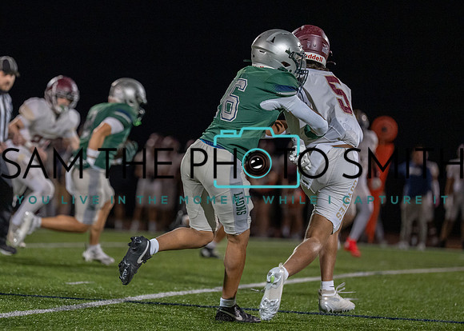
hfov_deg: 8.7
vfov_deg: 6.2
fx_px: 3063
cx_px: 135
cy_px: 156
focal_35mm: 232
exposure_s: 1/1000
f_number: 2.8
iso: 3200
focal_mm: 167
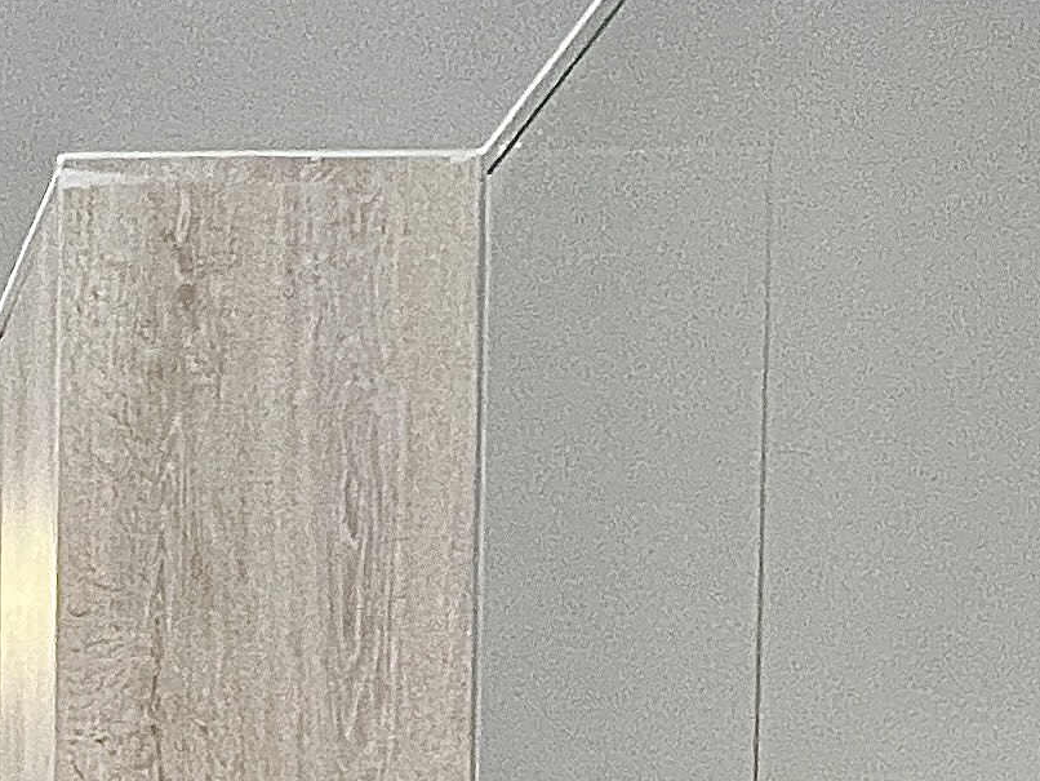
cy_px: 1483
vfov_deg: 17.4
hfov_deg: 24.3
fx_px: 1953
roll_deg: -0.7
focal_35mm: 65
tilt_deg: -2.7
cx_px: -458
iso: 200
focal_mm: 1.57
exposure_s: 1/120
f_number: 1.8
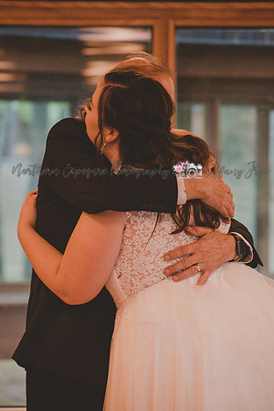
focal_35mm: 202
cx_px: 137
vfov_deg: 10.2
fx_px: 2312
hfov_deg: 6.8
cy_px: 206
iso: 2200
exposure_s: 1/60
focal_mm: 135
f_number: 4.8
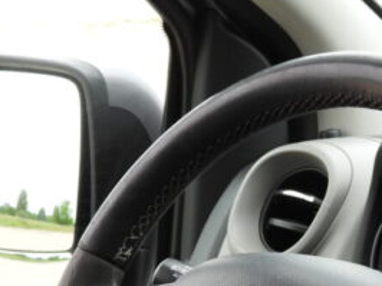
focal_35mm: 201
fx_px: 2216
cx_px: 289
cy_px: 336
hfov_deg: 9.8
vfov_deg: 7.3
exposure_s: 1/100
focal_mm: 13.5
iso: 100
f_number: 3.5
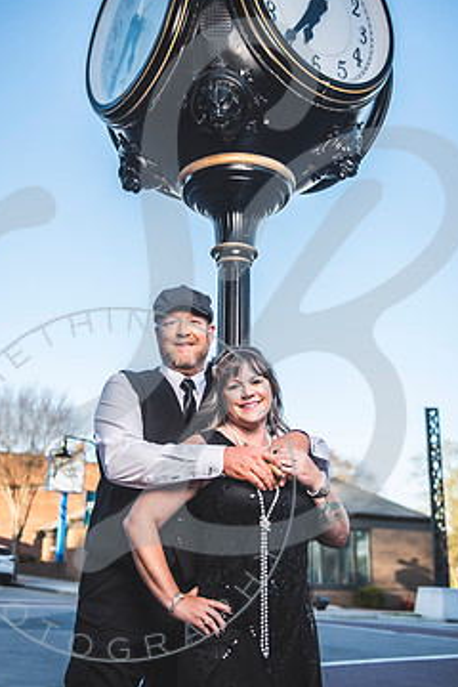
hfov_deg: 33.4
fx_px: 763
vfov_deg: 48.5
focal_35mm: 40
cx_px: 204
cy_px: 340
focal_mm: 32
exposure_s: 1/500
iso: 100
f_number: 2.8
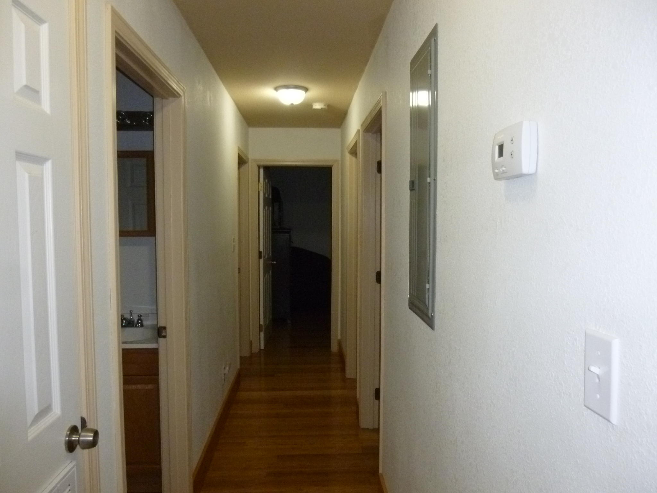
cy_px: 246
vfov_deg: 54.9
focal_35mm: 25
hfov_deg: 69.4
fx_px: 474
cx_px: 328
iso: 400
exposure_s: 1/60
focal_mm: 4.5
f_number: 3.1
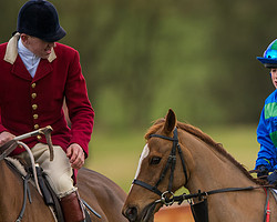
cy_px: 196
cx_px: 276
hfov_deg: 1.9
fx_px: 8305
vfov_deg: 1.5
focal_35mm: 1013
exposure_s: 1/1600
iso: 400
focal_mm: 400
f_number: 4
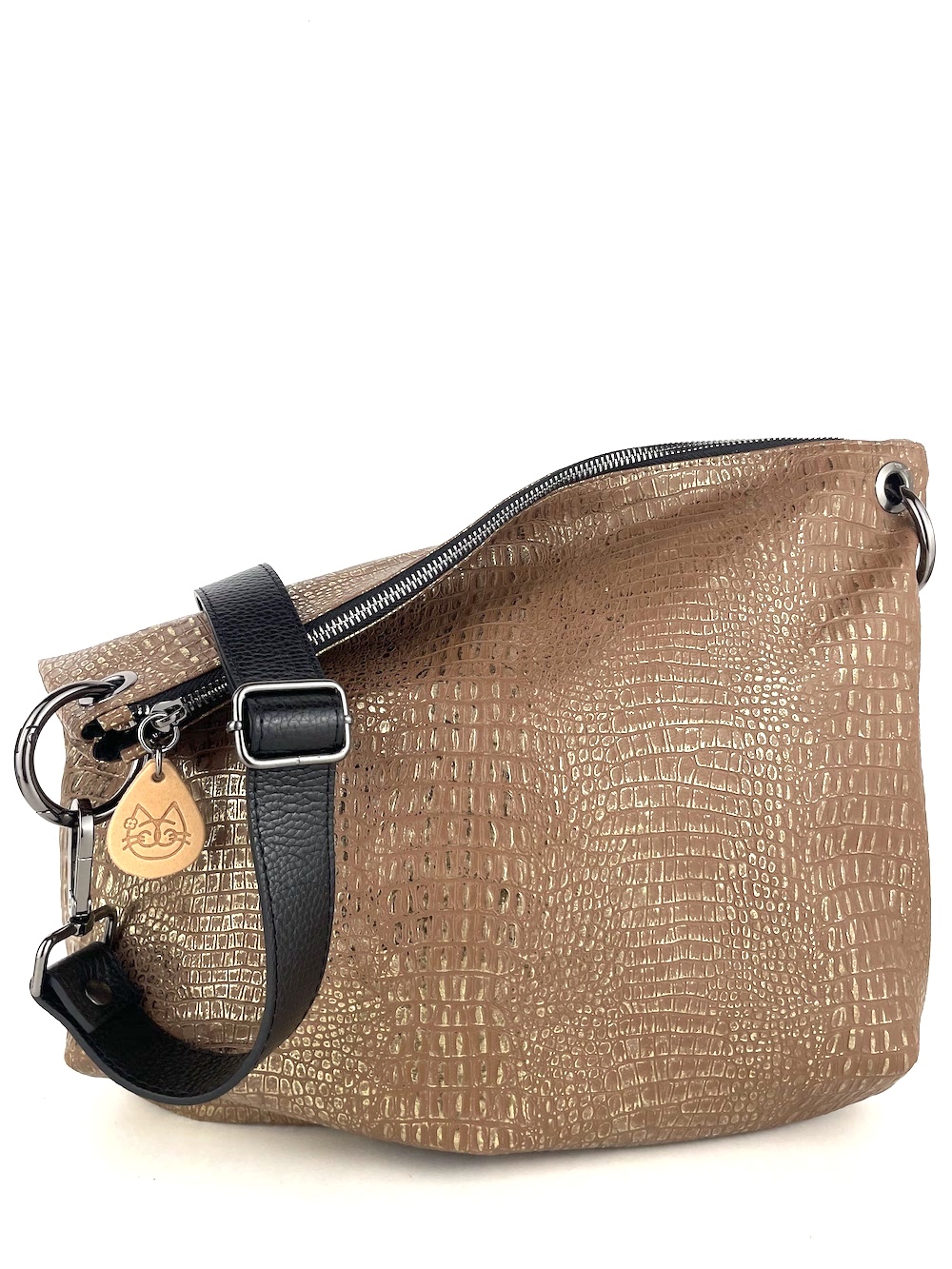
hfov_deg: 53.1
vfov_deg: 67.3
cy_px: 634
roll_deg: +0.2
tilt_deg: -0.1
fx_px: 953
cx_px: 476
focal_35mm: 26
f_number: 1.6
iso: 32
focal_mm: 4.2
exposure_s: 1/276
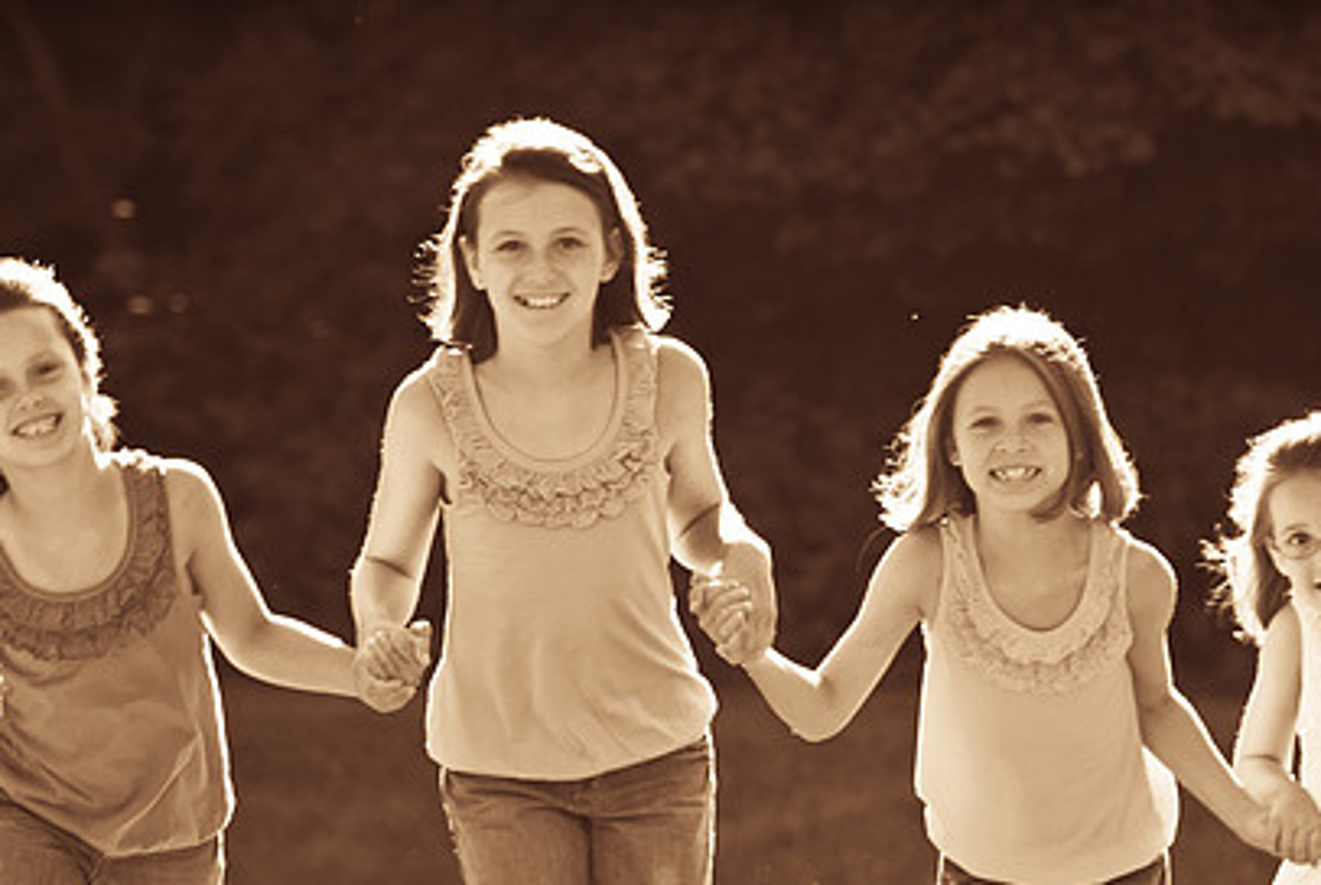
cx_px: 700
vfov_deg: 5.4
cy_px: 553
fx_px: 9444
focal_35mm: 257
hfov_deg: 8.0
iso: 160
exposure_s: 1/180
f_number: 3.5
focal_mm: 120
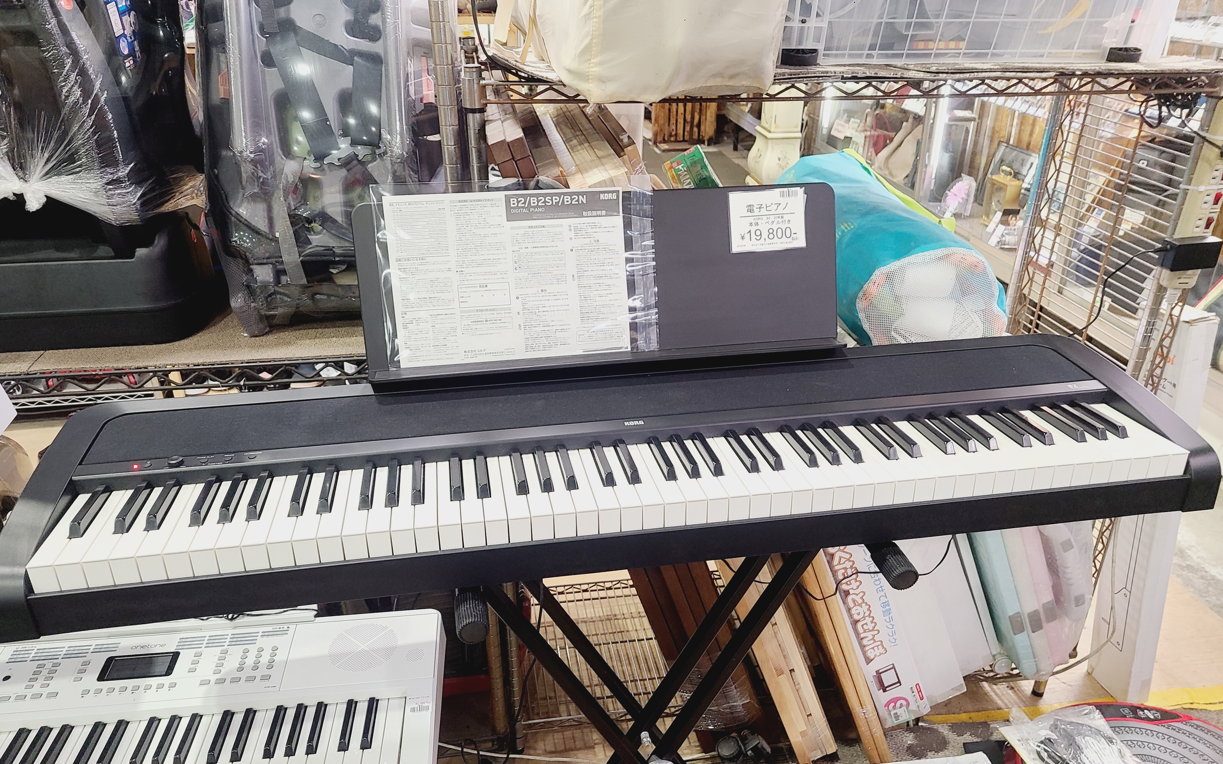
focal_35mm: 28
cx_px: 611
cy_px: 439
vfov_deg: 44.4
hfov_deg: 66.5
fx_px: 933
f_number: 1.8
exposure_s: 1/50
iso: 160
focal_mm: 5.4
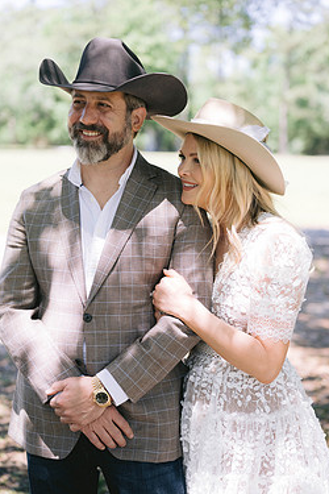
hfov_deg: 22.6
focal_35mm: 60
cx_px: 171
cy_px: 254
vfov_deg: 33.4
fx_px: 822
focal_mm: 50
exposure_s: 1/2000
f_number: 2.2
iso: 400
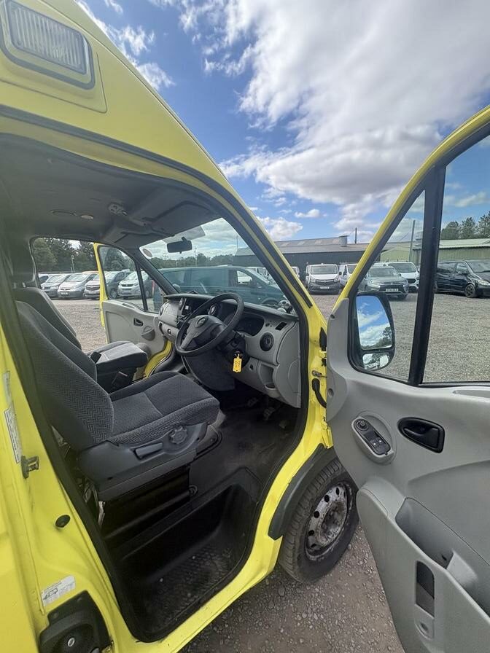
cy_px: 326
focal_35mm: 14
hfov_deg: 85.7
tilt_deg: -9.9
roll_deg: +2.5
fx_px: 264
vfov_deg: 102.1
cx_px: 245
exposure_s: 1/700
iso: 50
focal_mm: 2.22
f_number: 2.2
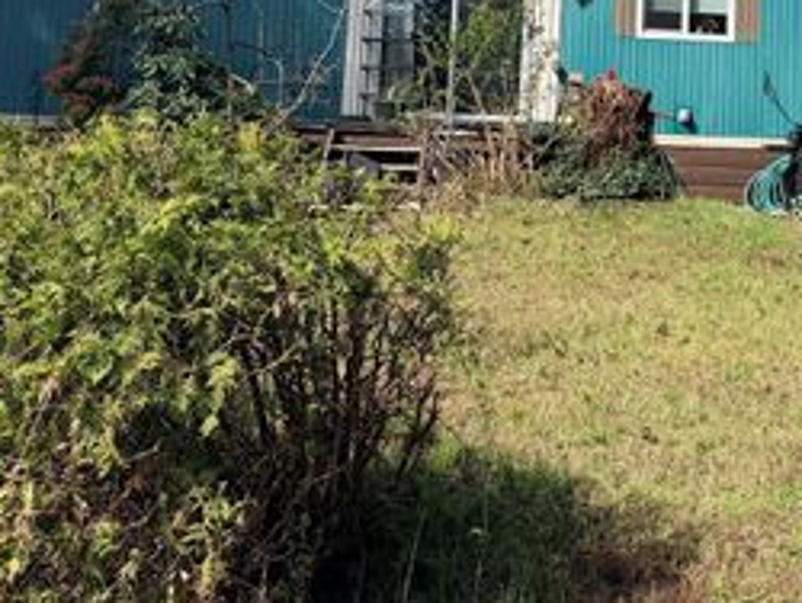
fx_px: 1113
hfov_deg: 38.0
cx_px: 654
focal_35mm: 48
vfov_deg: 28.8
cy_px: 30
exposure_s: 1/5319
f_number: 1.78
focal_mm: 6.76
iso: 80
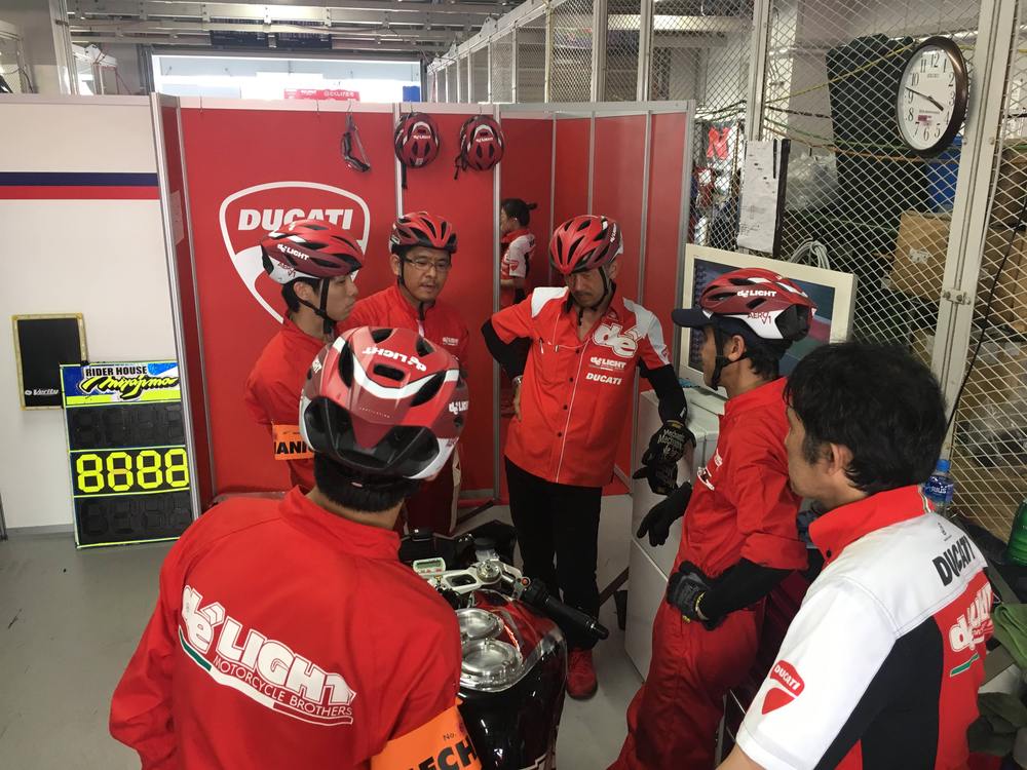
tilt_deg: -15.8
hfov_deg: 61.7
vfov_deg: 48.2
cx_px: 514
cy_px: 385
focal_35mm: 29
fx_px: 860
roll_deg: -1.2
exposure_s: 1/30
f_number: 2.2
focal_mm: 4.15
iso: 40
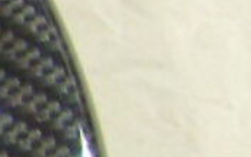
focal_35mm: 297
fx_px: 2030
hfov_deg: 6.1
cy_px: 206
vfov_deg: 4.4
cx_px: -673
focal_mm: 6.3
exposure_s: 1/15
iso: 200
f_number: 2.8
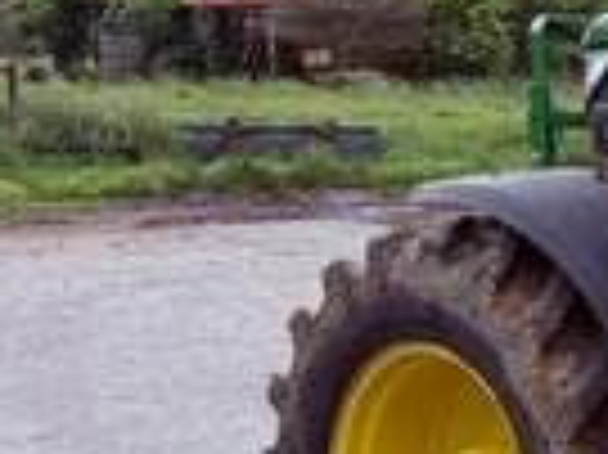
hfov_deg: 14.4
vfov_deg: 13.8
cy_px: 229
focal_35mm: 107
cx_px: 1306
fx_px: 1878
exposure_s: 1/2299
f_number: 1.78
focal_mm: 6.76
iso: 100
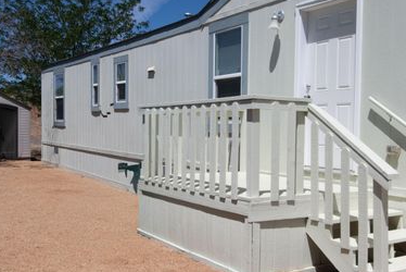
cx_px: 195
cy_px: 142
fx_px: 474
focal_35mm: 42
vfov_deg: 31.9
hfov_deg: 46.4
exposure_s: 1/5000
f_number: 8
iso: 640
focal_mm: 20
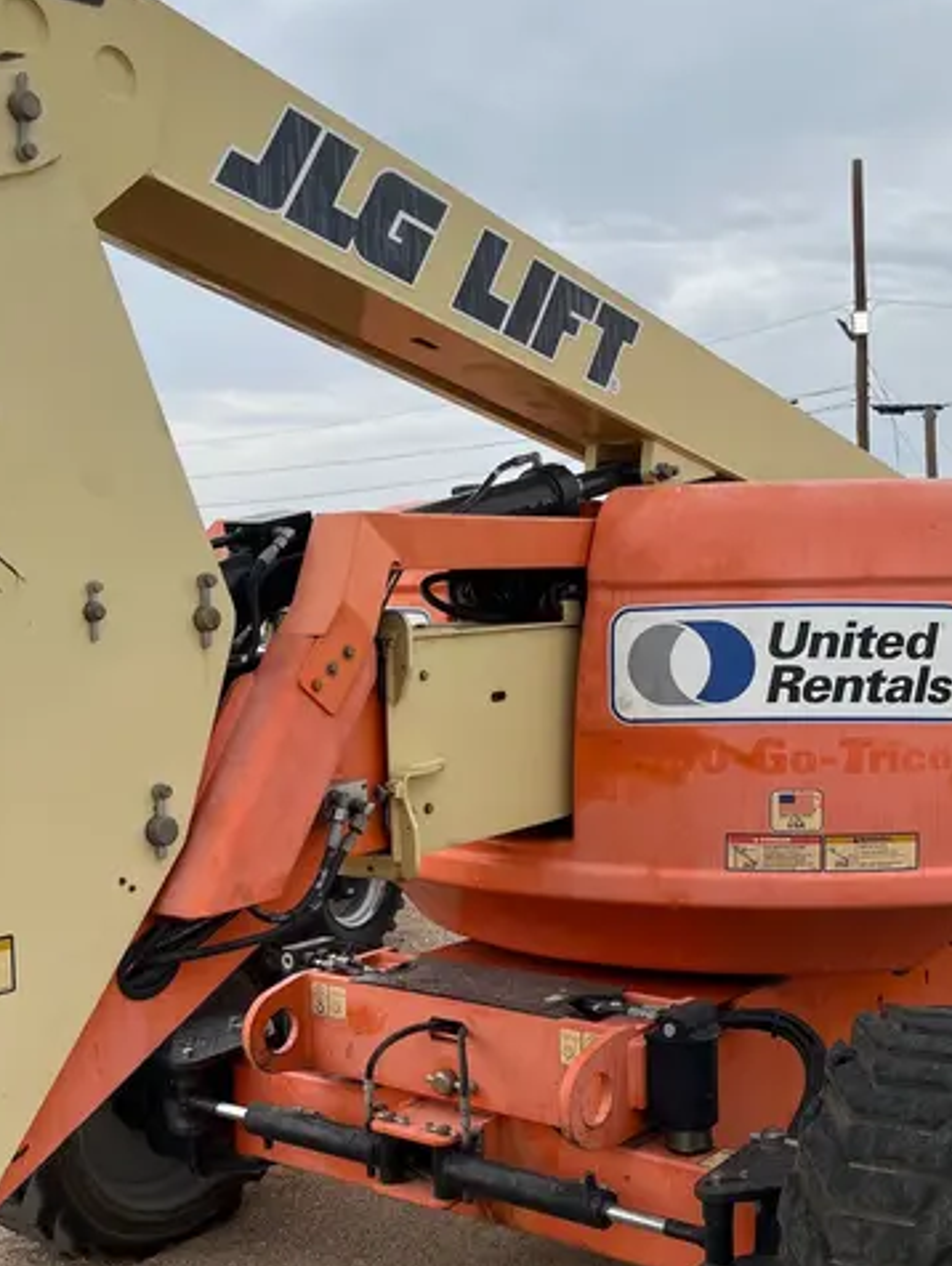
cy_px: 703
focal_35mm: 40
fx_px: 1464
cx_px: 609
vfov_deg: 46.7
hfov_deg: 35.8
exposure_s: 1/1802
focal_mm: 5.1
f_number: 1.6
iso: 50
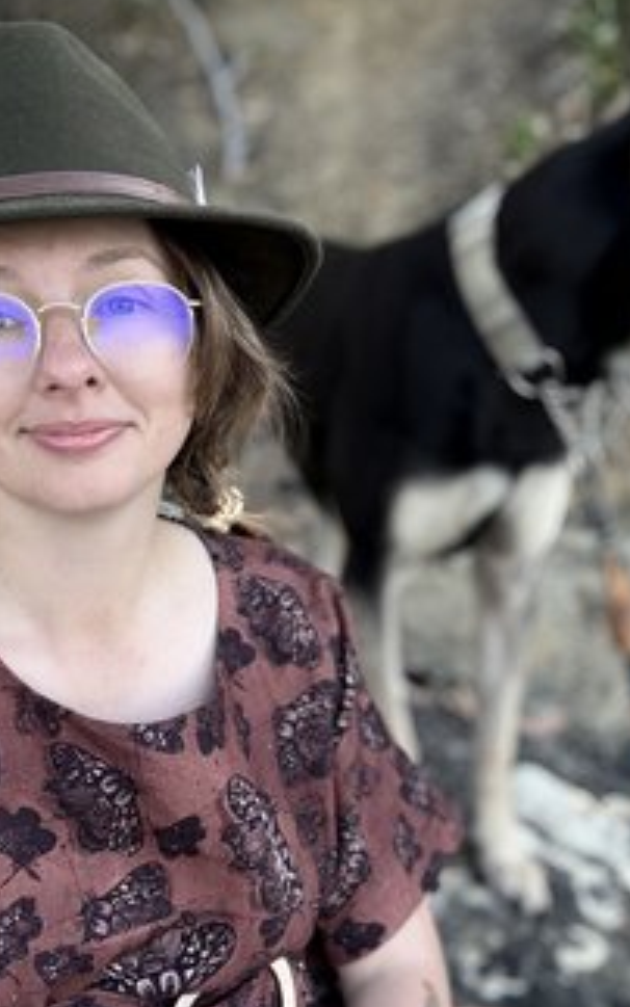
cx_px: 471
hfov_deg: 36.4
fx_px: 934
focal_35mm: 34
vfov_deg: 56.7
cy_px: 494
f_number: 1.9
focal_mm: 2.69
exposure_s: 1/158
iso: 20
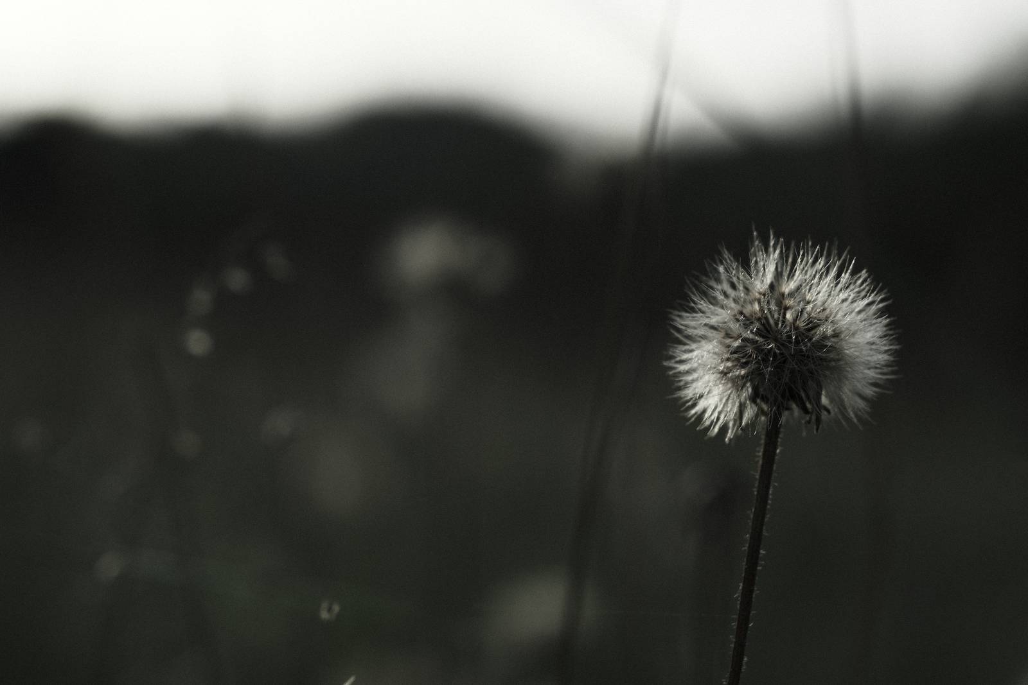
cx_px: 514
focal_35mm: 120
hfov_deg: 17.1
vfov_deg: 11.4
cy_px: 342
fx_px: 3427
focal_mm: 80
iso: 320
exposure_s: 1/800
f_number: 5.6
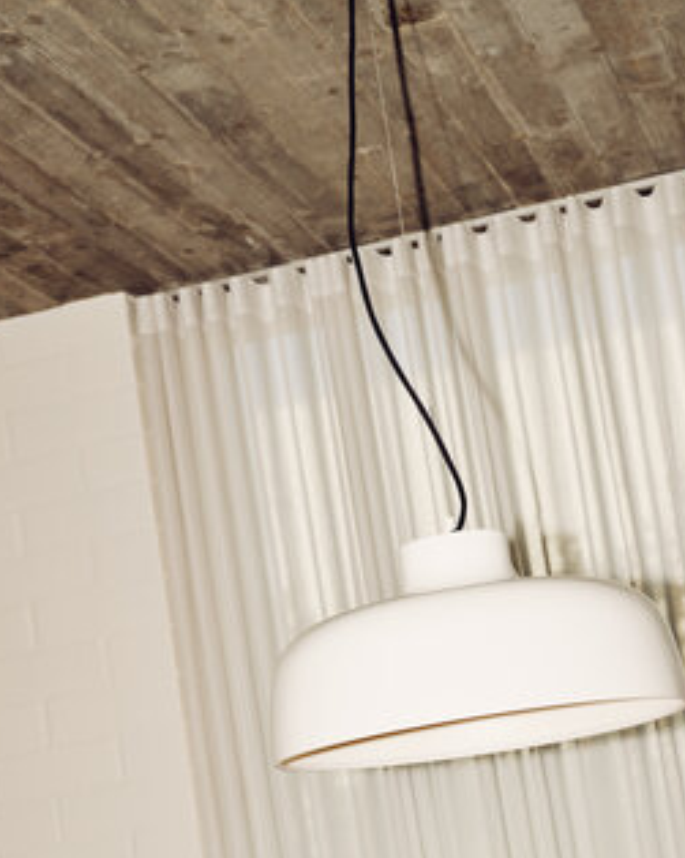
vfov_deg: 22.4
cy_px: 721
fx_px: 2130
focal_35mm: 84
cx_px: 379
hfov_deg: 18.3
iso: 100
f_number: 8
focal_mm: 56.5
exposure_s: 1/100
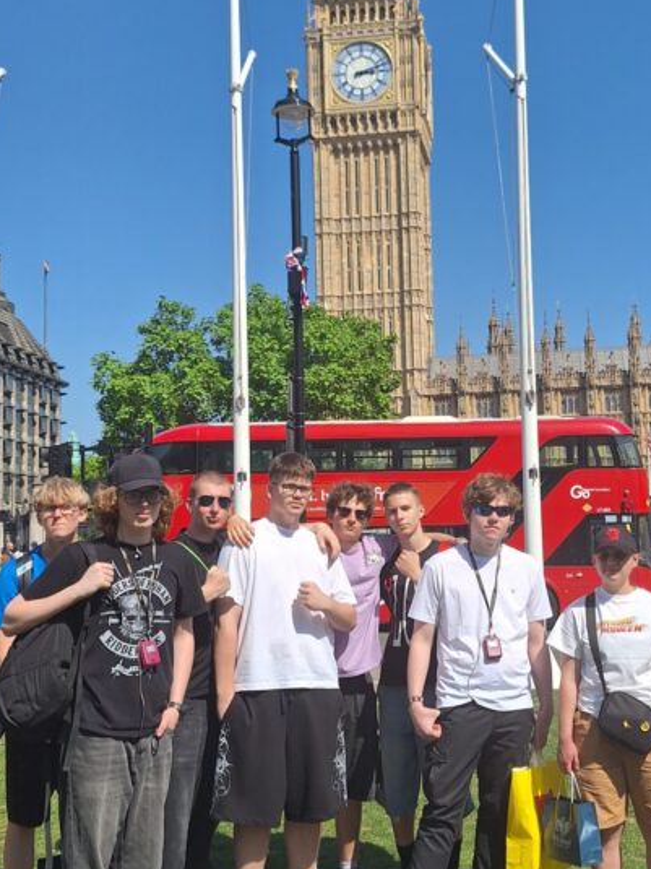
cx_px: 401
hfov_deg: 32.7
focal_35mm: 44
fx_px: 1104
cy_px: 442
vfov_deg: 43.0
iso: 40
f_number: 1.8
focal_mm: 5.54
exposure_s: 1/3247
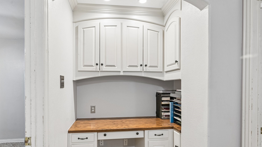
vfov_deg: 54.2
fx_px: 143
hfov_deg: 84.8
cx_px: 121
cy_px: 86
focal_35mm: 21
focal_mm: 17.5
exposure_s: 1/13
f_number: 8
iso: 400
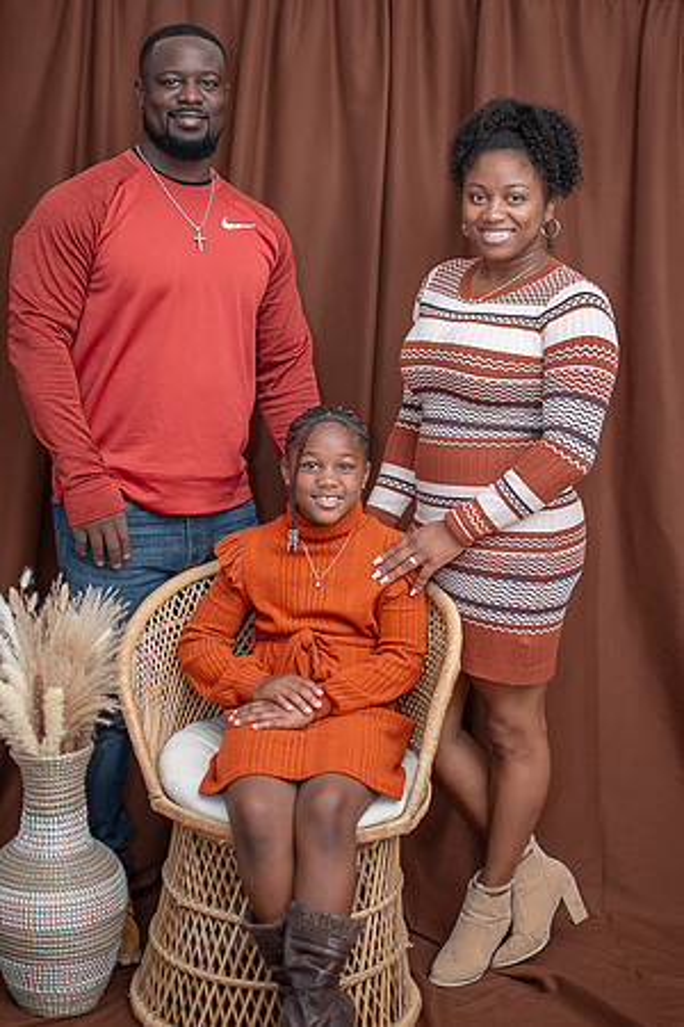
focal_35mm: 52
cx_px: 342
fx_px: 1482
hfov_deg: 26.0
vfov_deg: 38.2
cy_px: 514
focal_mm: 35
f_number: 2
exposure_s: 1/160
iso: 800
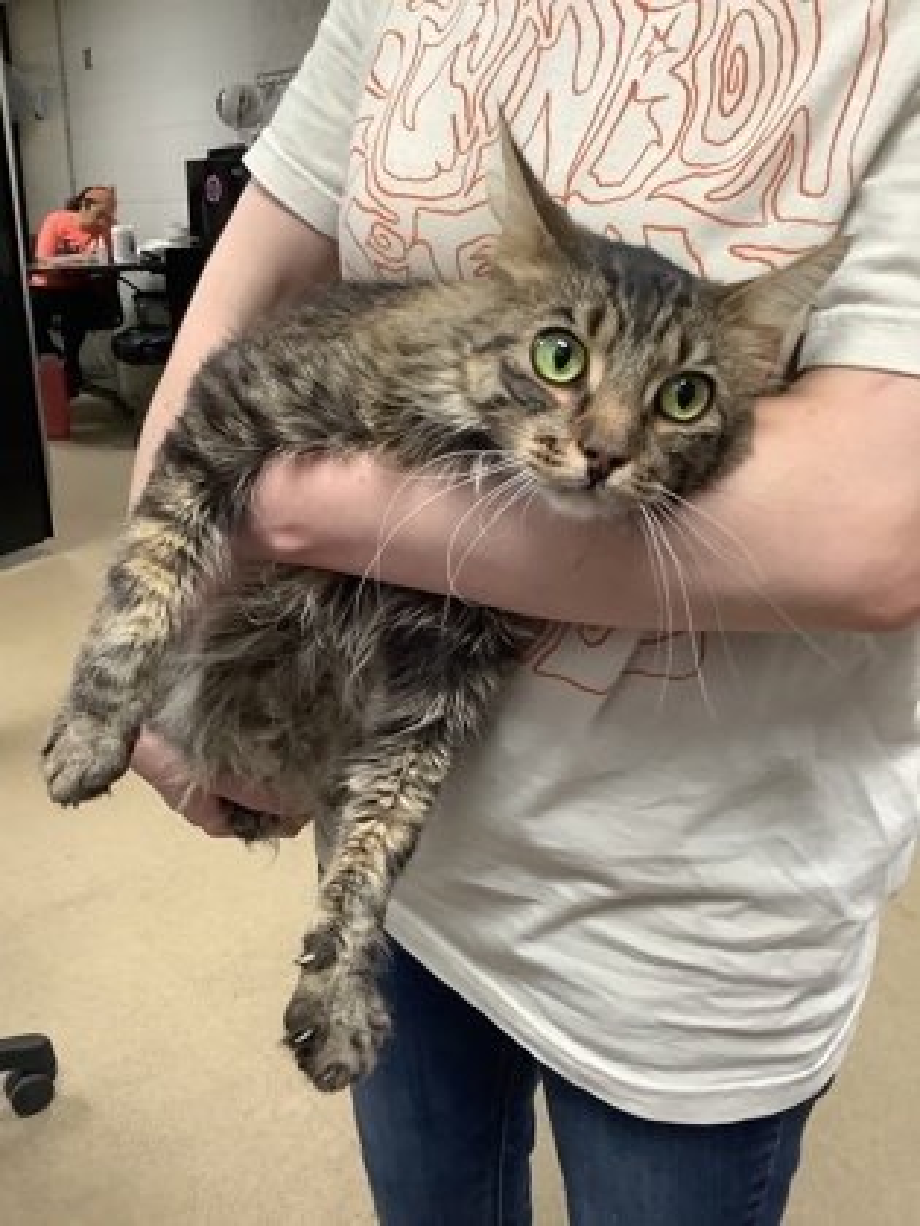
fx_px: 1099
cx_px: 460
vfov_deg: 58.4
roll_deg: +0.2
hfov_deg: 45.4
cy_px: 613
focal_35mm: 31
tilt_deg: -18.9
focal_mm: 3.3
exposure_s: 1/50
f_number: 2.4
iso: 250
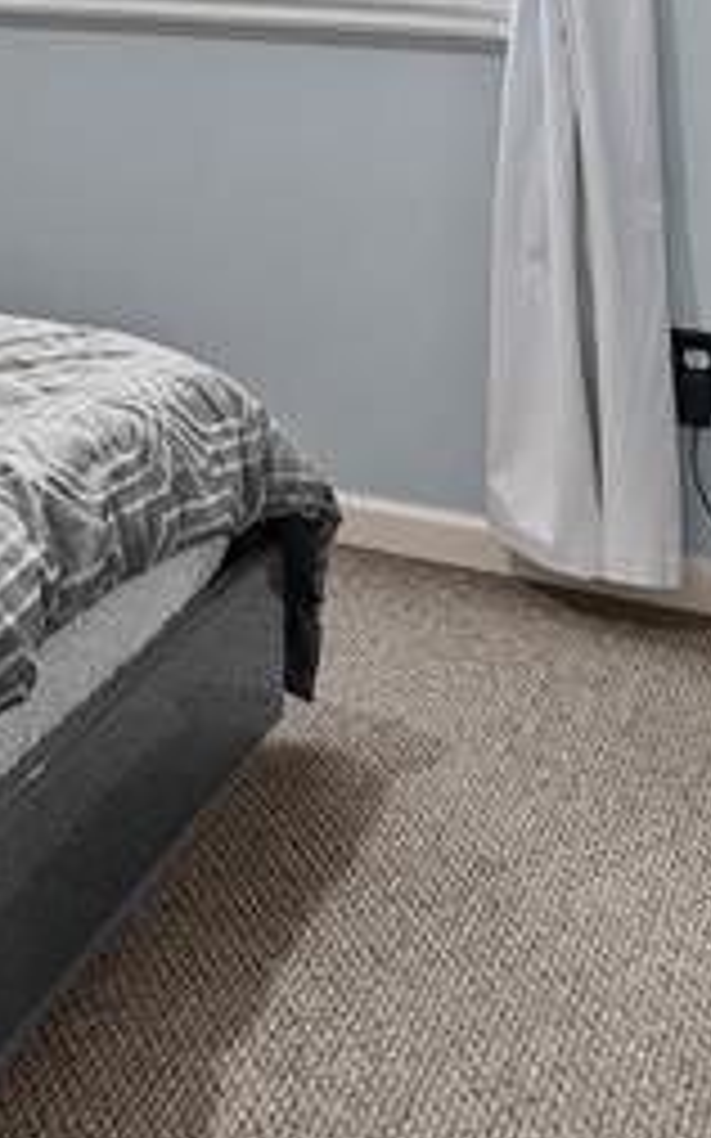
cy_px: -103
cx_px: -598
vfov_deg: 28.3
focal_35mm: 66
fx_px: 2047
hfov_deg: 16.3
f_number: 8
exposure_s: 1/2
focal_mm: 16
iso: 400
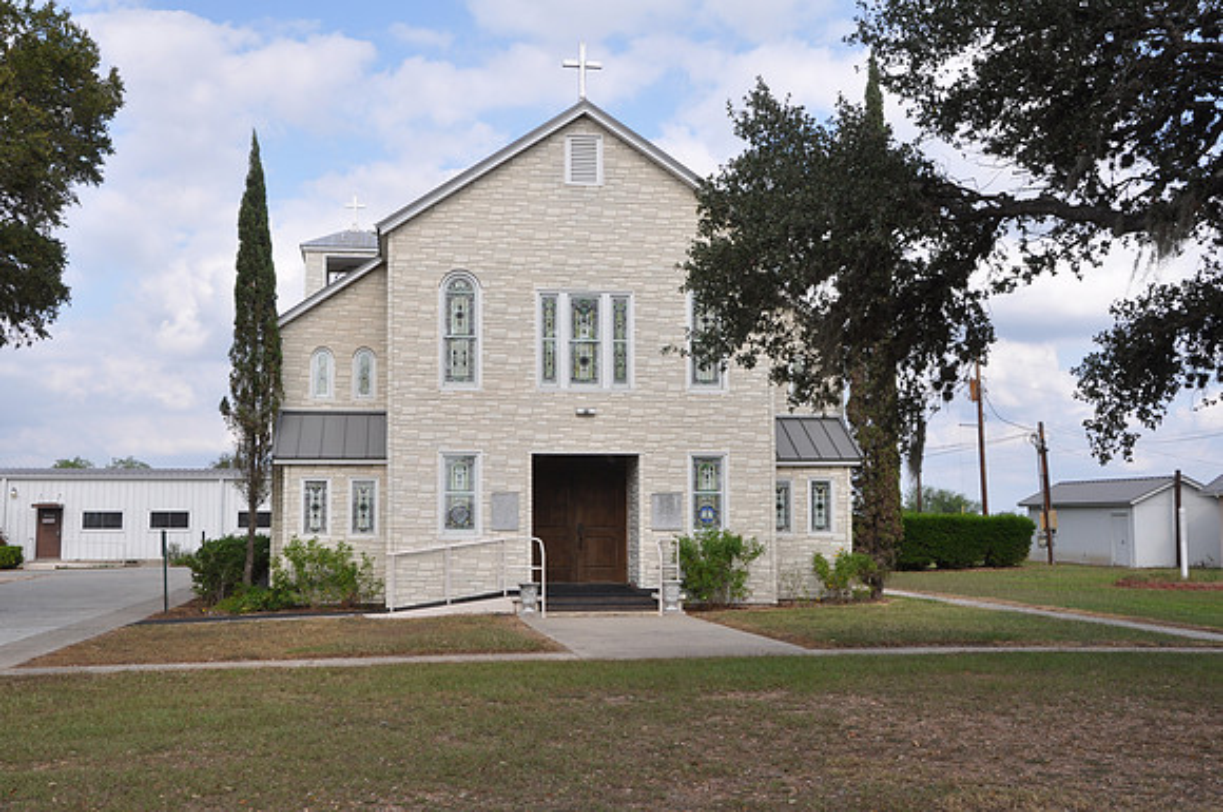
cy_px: 406
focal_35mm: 39
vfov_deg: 34.1
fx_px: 1323
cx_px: 612
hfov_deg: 49.6
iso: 200
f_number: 11
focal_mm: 26
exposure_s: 1/125
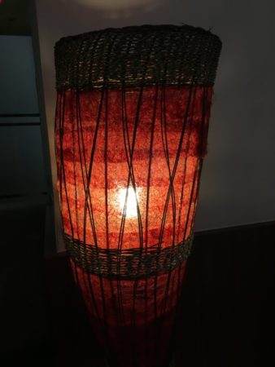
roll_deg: +3.0
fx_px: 307
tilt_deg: -8.4
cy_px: 184
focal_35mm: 29
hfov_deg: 48.3
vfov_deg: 61.6
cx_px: 138
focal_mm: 4.15
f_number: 2.2
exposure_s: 1/33
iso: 32
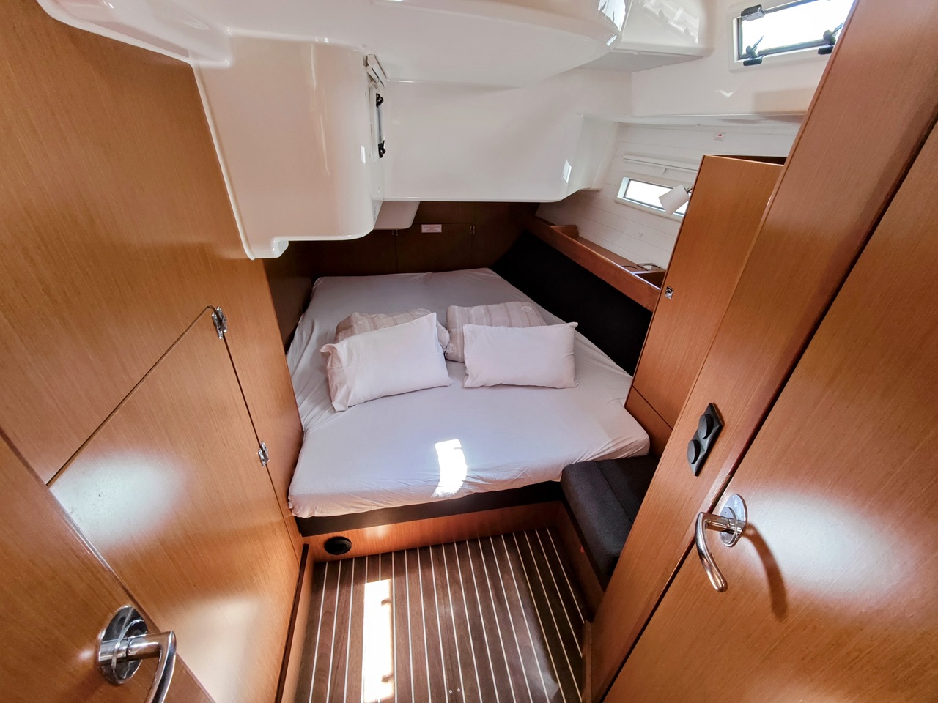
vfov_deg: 85.7
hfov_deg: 102.1
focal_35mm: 14
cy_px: 352
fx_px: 379
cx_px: 469
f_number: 2.2
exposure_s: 1/40.7
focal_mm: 2.16
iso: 160
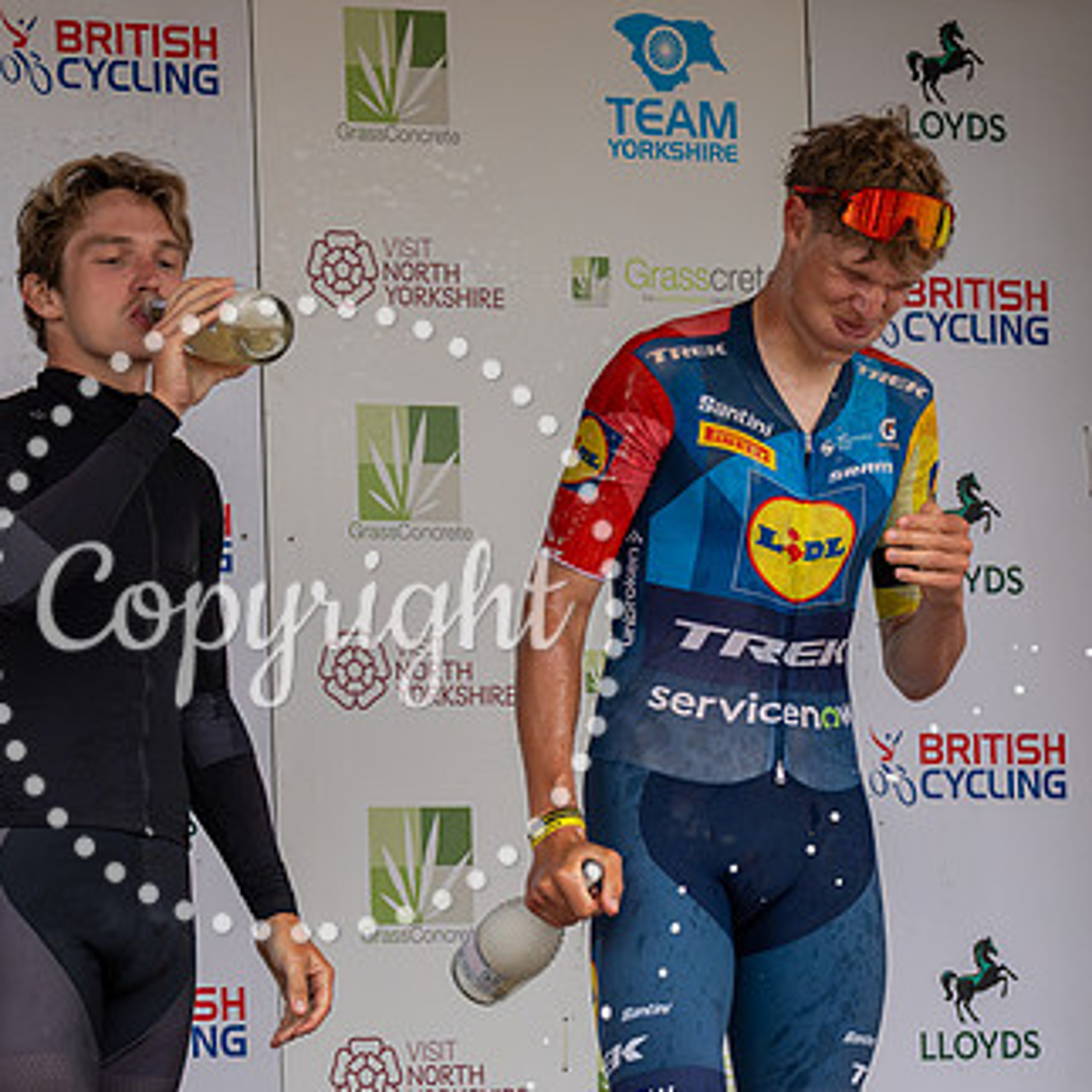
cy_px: 377
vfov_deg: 7.5
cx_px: 825
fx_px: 8352
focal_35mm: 234
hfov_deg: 7.5
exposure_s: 1/1000
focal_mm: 88
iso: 1600
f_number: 3.5
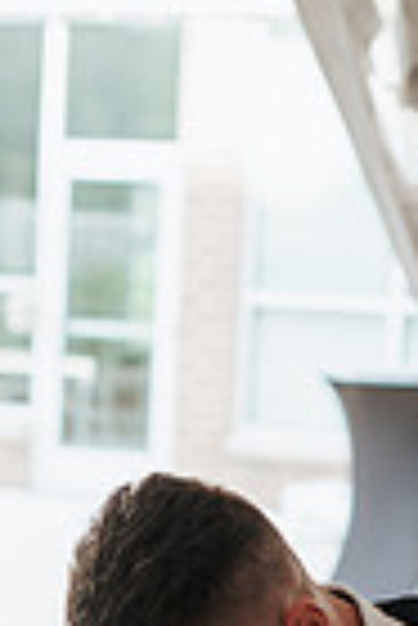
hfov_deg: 8.5
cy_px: 874
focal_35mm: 162
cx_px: 261
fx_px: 2814
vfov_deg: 12.2
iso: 110
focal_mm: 50
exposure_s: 1/160
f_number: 2.8
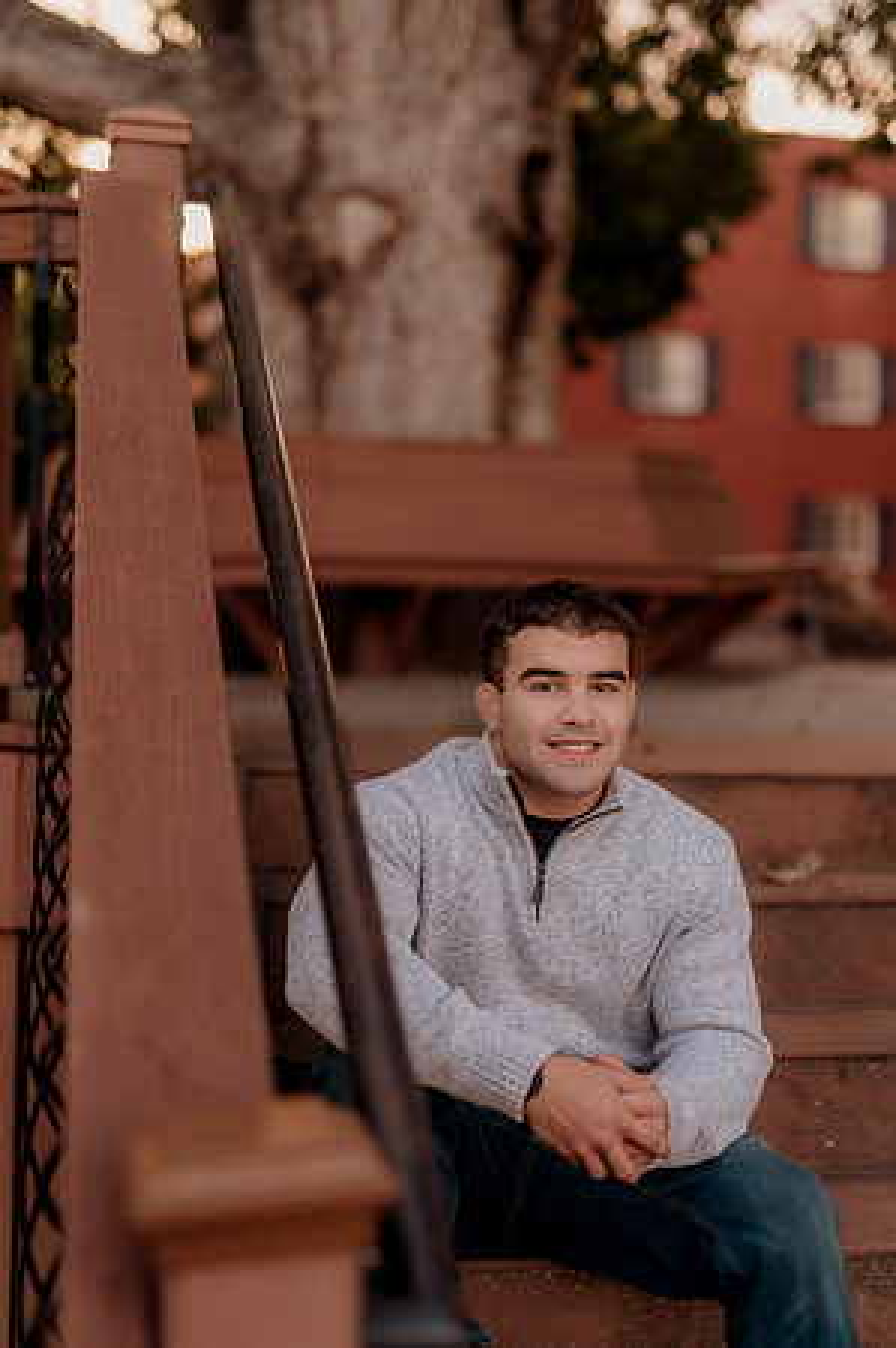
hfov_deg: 26.9
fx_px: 1871
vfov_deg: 39.6
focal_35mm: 50
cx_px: 448
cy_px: 674
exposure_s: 1/1000
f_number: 1.4
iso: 250
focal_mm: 50
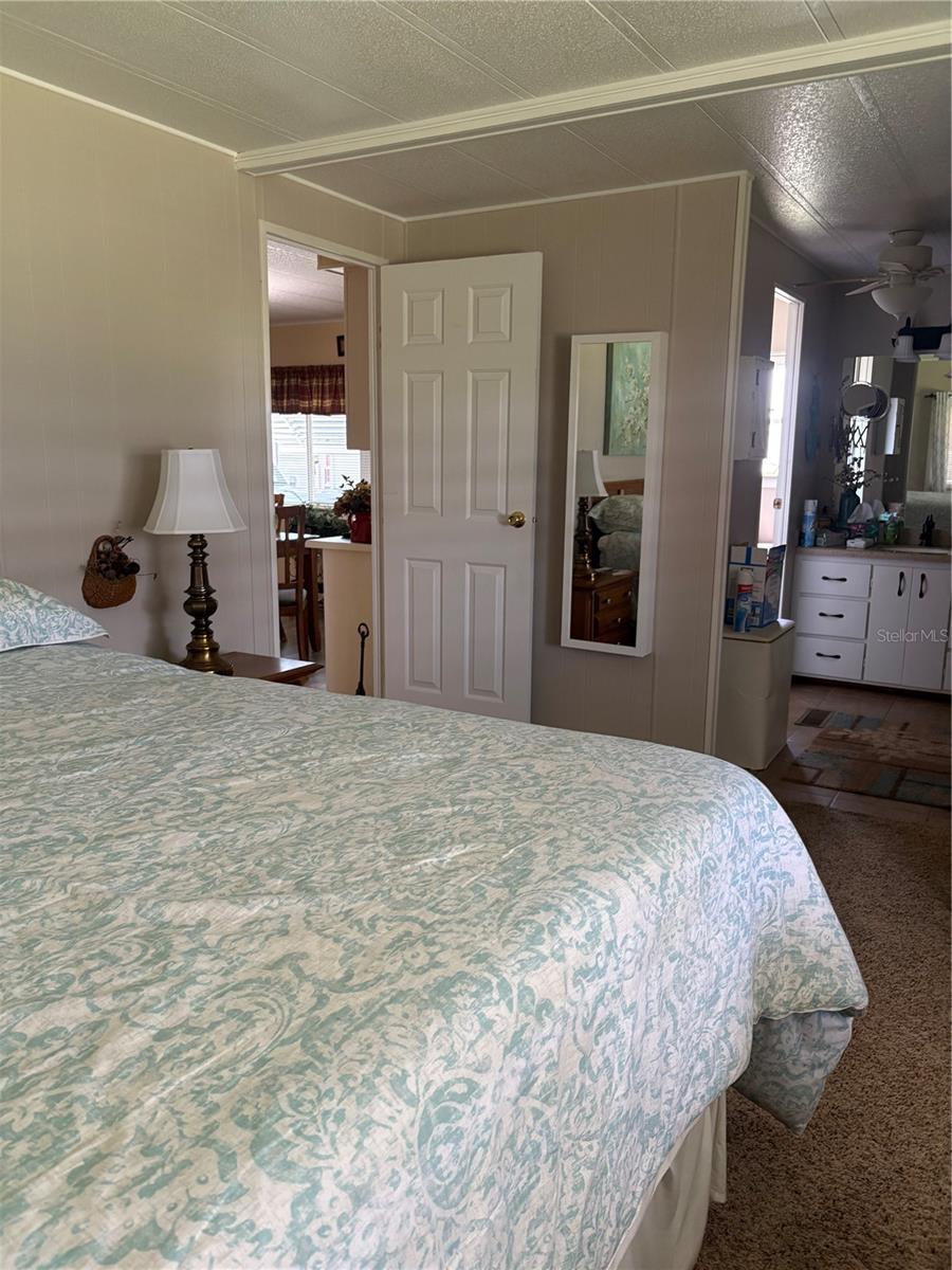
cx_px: 476
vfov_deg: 67.3
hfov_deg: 53.1
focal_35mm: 26
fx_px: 953
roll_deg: -1.2
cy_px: 635
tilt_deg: -11.2
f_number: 1.6
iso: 200
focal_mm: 5.96
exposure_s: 1/60
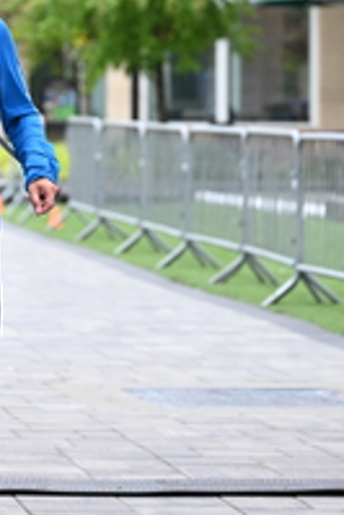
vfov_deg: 9.0
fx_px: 3248
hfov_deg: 6.0
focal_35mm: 227
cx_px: -40
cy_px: 8
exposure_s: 1/1250
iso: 640
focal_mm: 82
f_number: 2.8
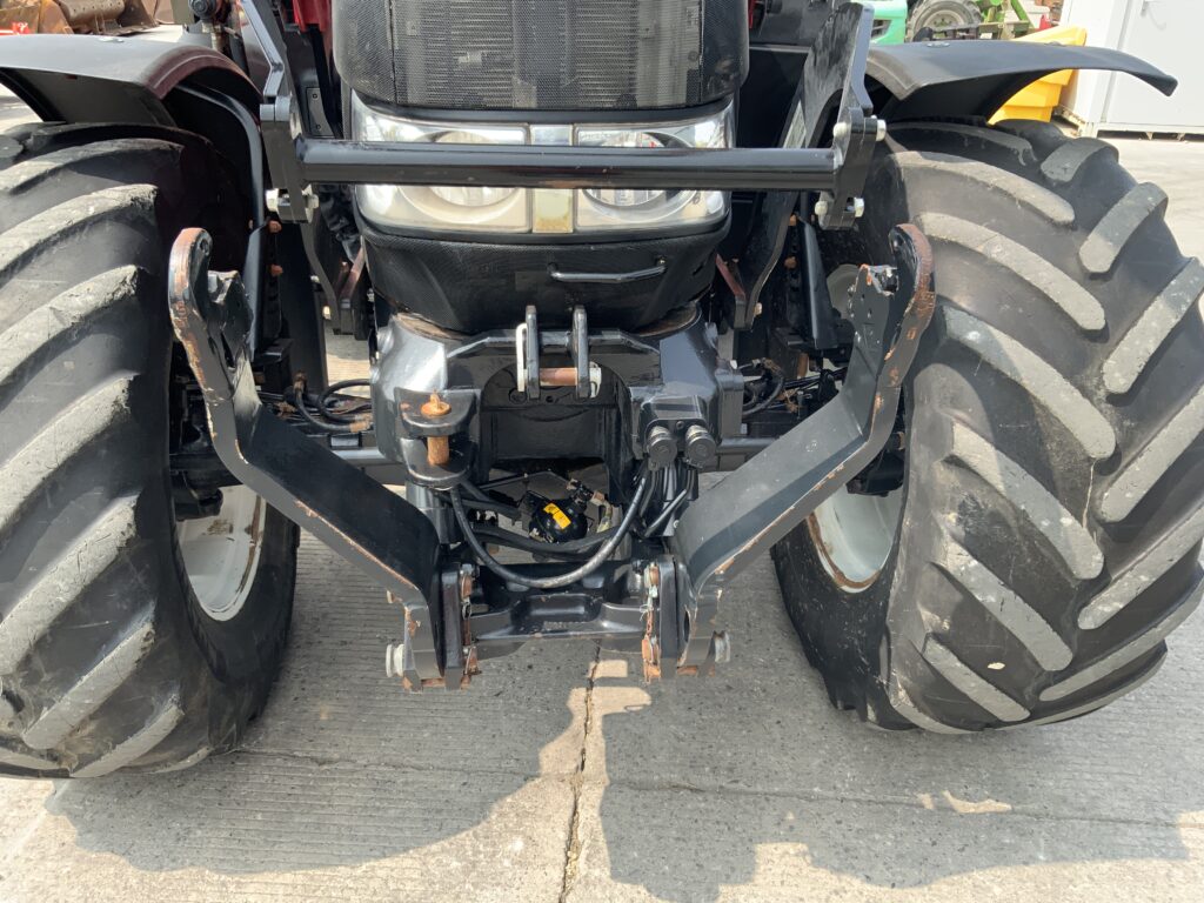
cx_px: 602
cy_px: 452
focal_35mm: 29
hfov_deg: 61.7
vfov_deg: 48.2
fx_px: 1009
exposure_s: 1/260
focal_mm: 3
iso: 16
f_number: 1.8
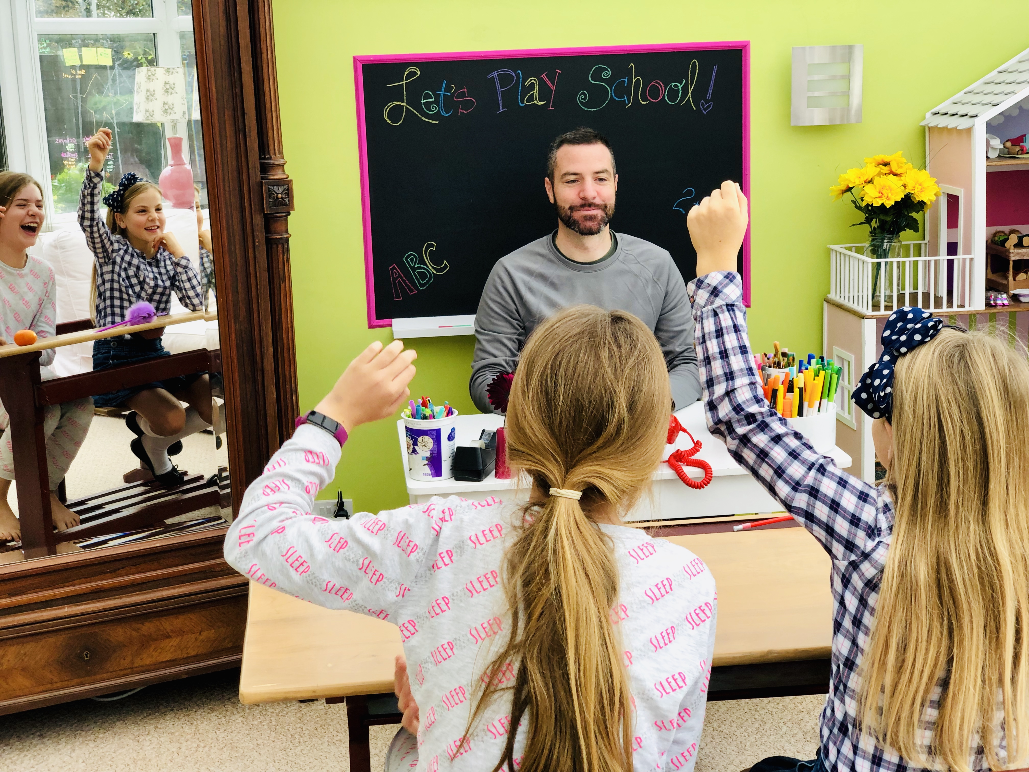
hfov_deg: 36.8
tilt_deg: -12.6
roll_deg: +2.7
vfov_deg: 28.0
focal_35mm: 52
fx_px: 1546
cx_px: 514
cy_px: 386
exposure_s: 1/60
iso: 32
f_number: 2.4
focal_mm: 6
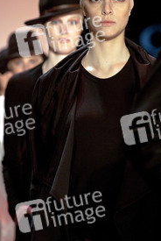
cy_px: 81
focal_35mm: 291
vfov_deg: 7.1
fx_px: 1947
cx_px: 86
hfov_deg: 4.7
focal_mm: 200
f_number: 7.1
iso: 1600
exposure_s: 1/200
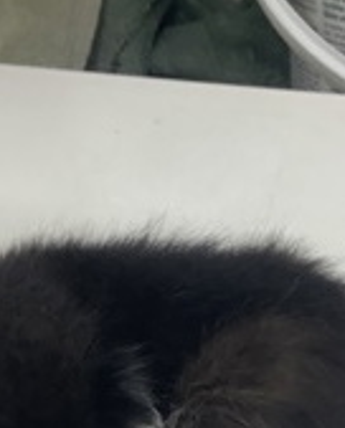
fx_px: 954
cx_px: 217
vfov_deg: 24.2
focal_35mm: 75
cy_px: 425
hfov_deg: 20.5
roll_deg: +1.7
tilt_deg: -35.5
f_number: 2.4
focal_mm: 3.3
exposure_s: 1/60
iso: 64
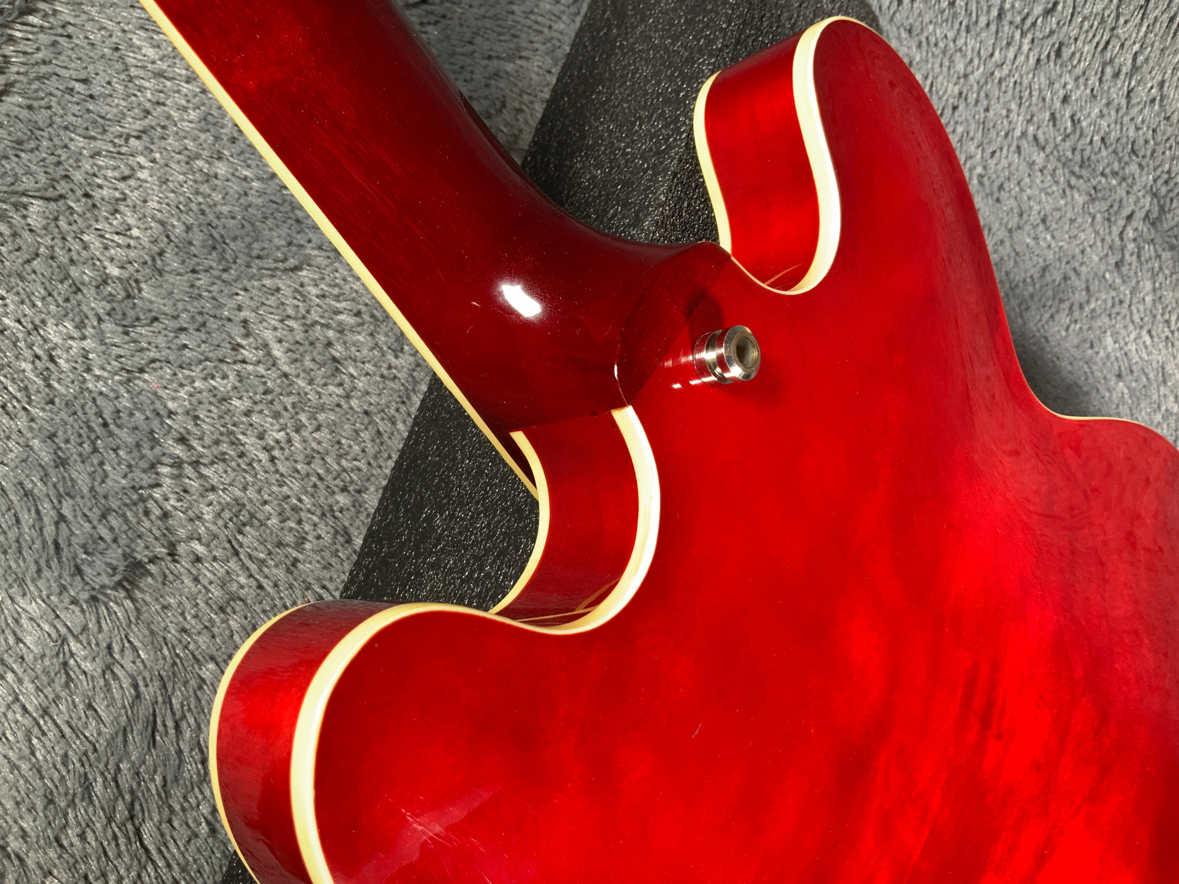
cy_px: 442
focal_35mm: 29
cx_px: 590
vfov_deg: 48.2
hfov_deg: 61.7
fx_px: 988
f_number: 1.8
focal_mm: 3
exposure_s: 1/52
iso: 64
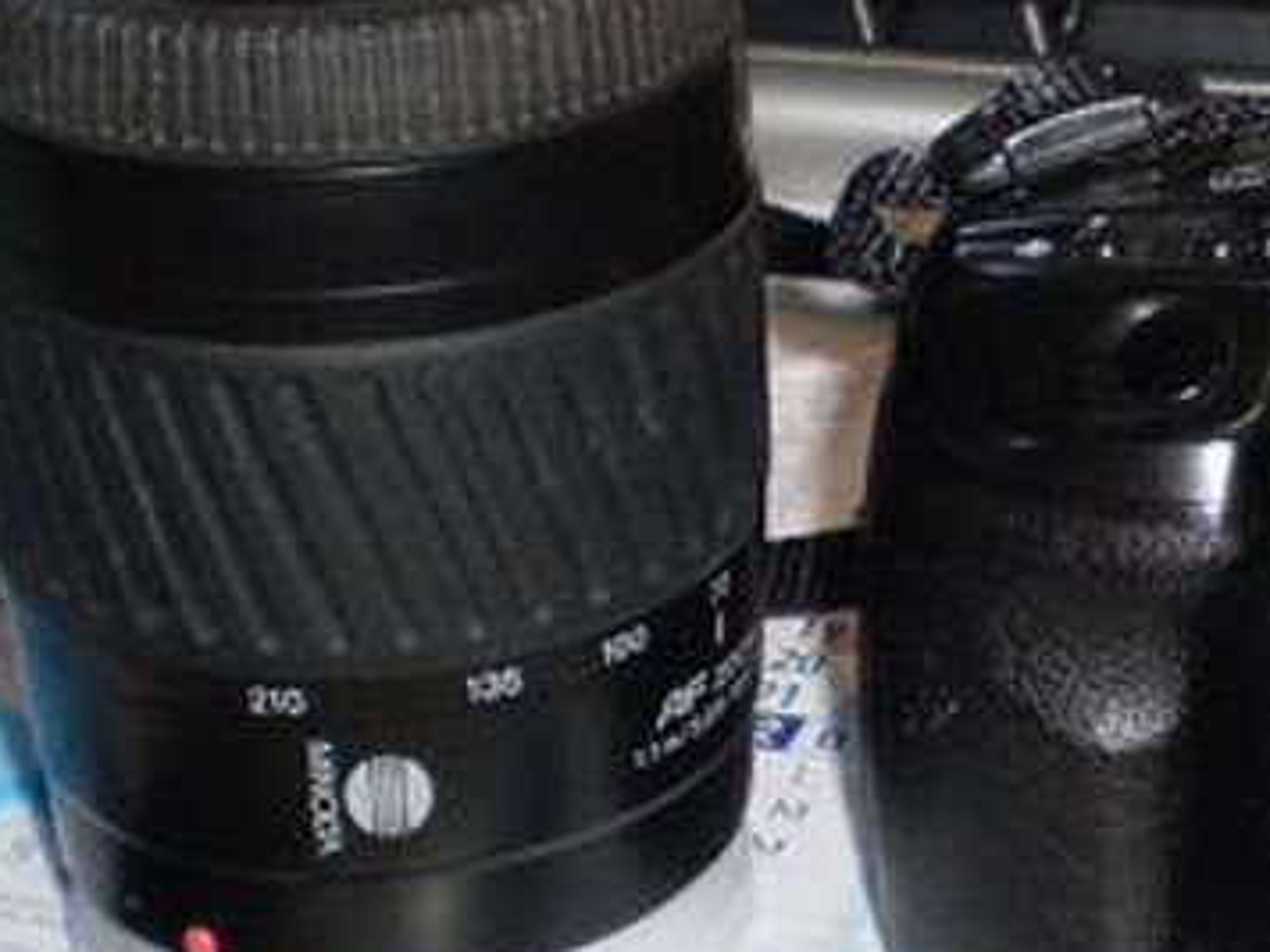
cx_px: 1252
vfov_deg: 14.6
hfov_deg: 18.9
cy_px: 453
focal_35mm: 101
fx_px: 3706
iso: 125
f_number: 3.1
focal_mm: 6.3
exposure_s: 1/30
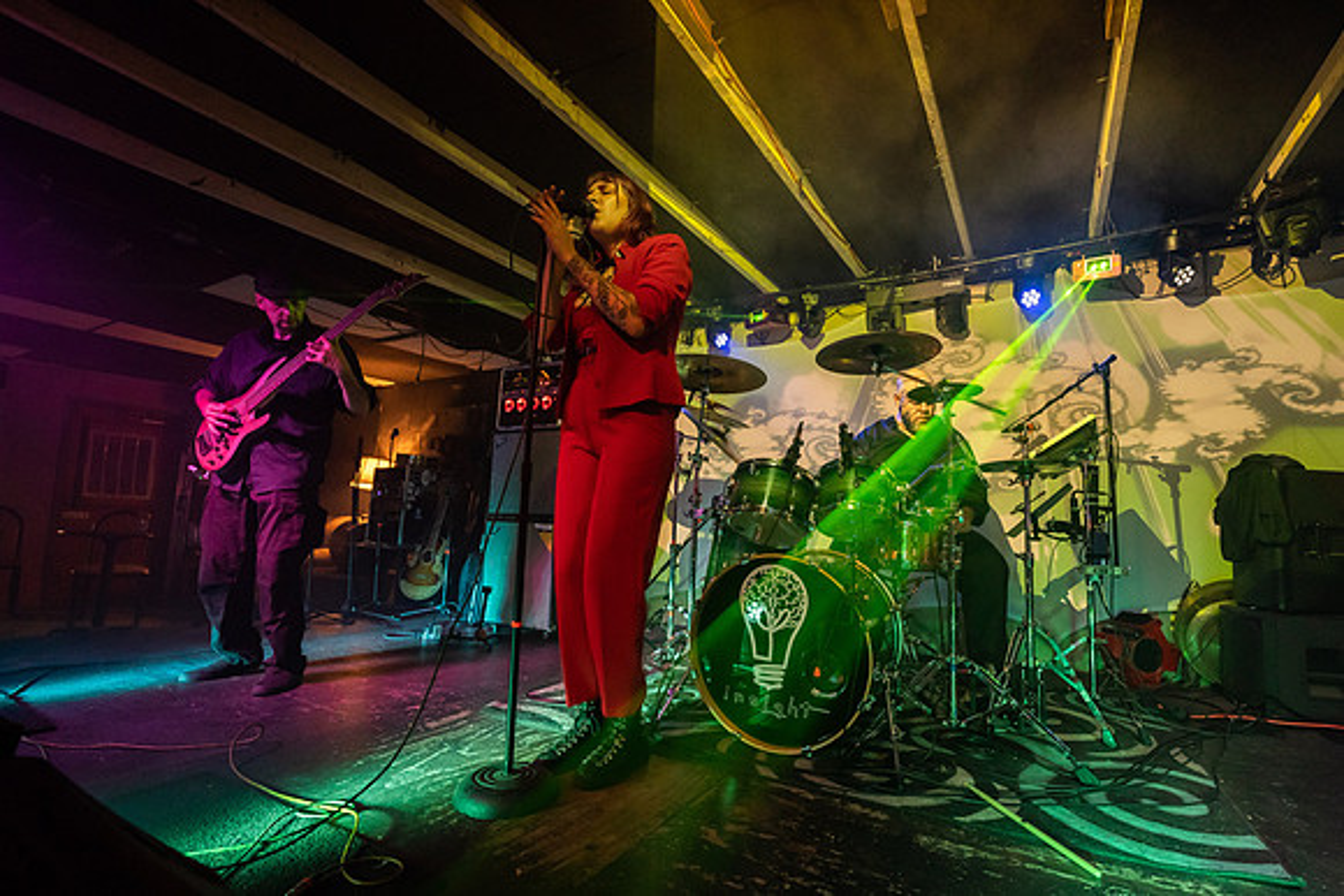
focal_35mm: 16
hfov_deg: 96.1
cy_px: 466
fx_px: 602
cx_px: 721
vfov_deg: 73.3
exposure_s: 1/250
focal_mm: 14.6
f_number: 2.8
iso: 3200
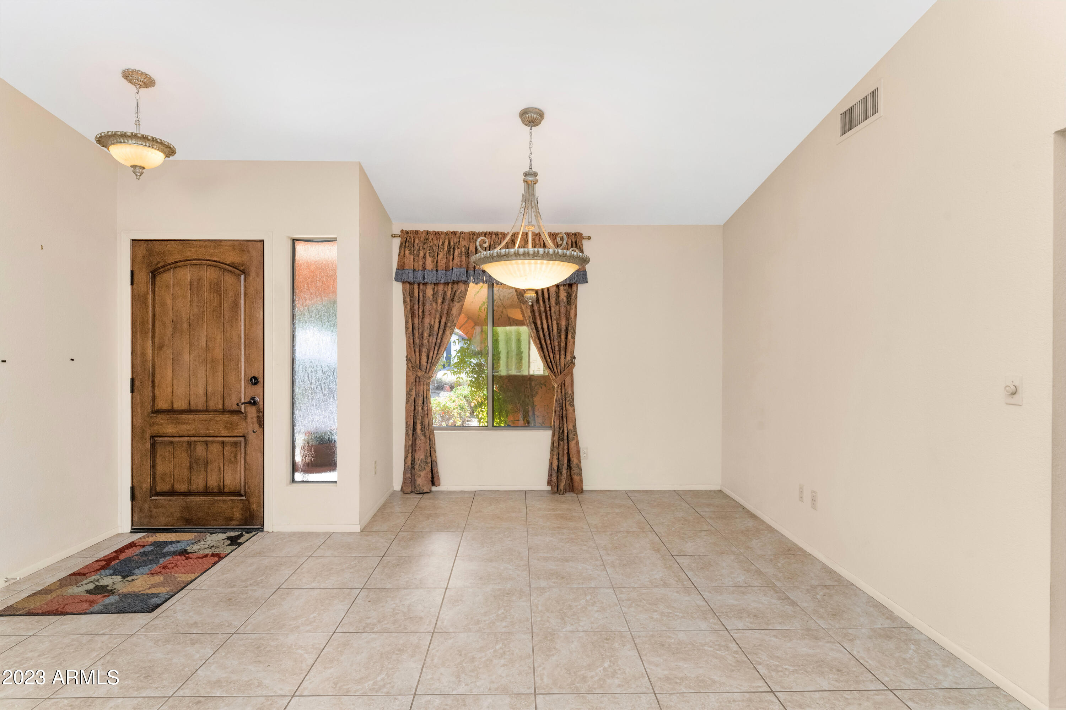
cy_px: 355
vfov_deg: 67.4
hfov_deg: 90.0
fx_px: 533
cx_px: 533
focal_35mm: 18
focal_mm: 18
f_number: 9
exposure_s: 1/80
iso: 800
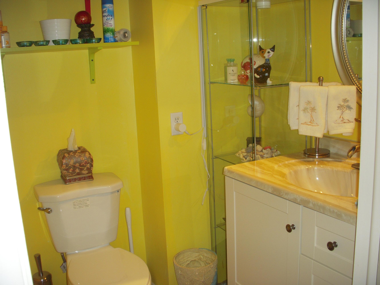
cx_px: 190
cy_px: 142
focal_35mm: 38
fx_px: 417
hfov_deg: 49.0
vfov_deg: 37.7
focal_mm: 6.3
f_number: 3.3
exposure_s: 1/30
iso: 100
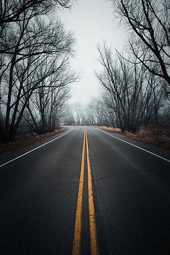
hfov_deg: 61.9
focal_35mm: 20
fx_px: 142
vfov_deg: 84.0
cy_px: 128
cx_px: 85
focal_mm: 20
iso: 200
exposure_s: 1/25
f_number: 5.6
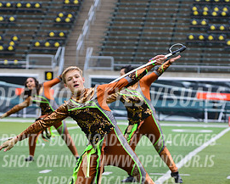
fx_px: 1539
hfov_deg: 8.5
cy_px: 159
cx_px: 108
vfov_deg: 6.8
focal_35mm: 226
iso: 640
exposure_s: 1/500
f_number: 4.5
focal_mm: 145
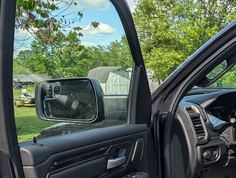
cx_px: 198
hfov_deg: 33.6
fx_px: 376
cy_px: 163
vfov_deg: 25.7
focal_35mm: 55
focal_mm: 6.9
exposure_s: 1/516
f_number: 1.68
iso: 19
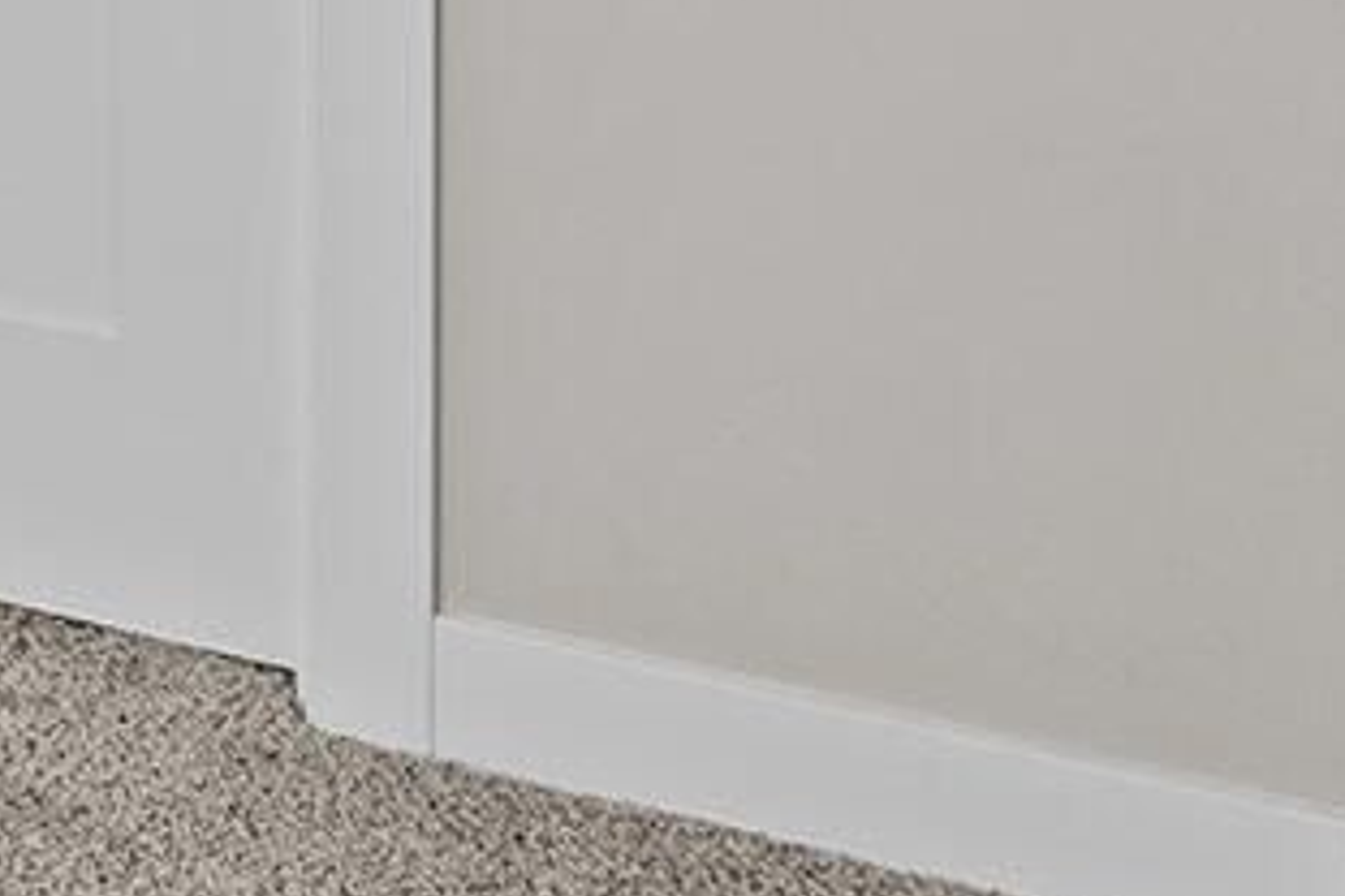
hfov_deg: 15.3
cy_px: -631
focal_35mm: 82
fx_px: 3063
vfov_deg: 14.9
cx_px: -1806
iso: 1000
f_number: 2.8
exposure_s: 1/50
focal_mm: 16
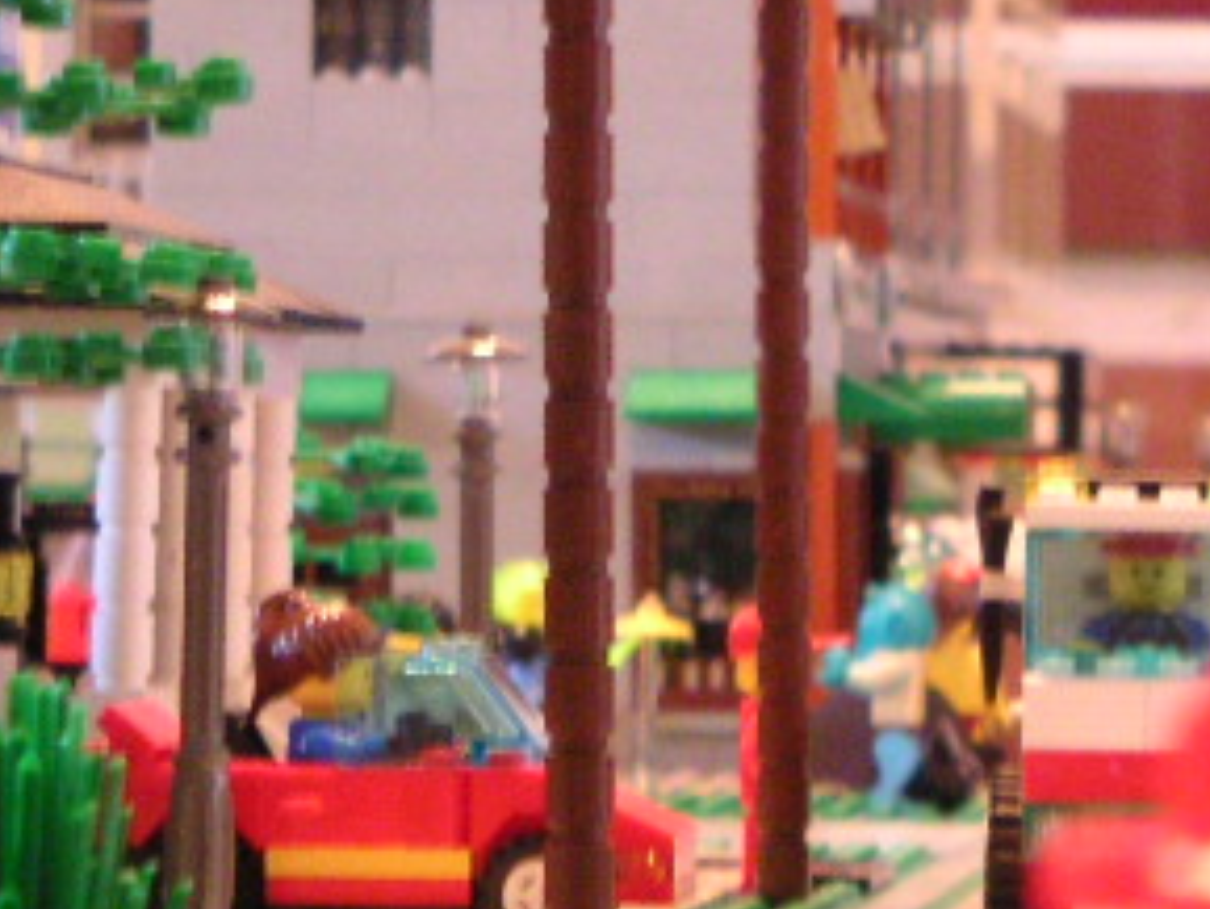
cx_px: 641
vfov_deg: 6.0
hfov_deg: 8.0
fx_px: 8602
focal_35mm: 246
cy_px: 494
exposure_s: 1/6
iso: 400
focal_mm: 14.4
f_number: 3.7
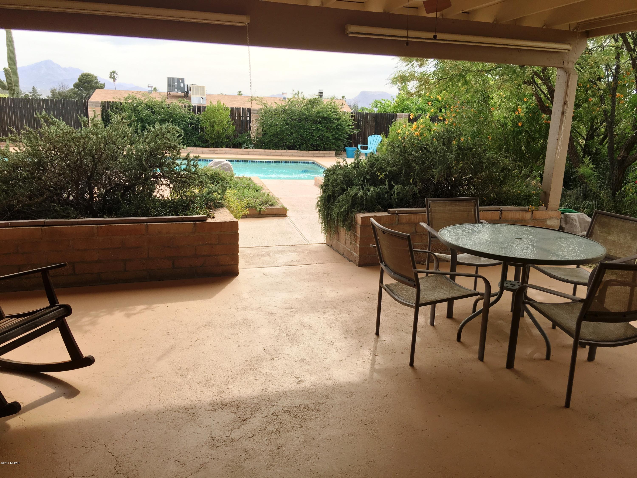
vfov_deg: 48.2
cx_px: 318
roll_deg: -2.1
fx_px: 534
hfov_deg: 61.7
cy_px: 239
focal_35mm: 29
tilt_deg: -12.9
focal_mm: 4.15
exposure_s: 1/377
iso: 25
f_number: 2.2
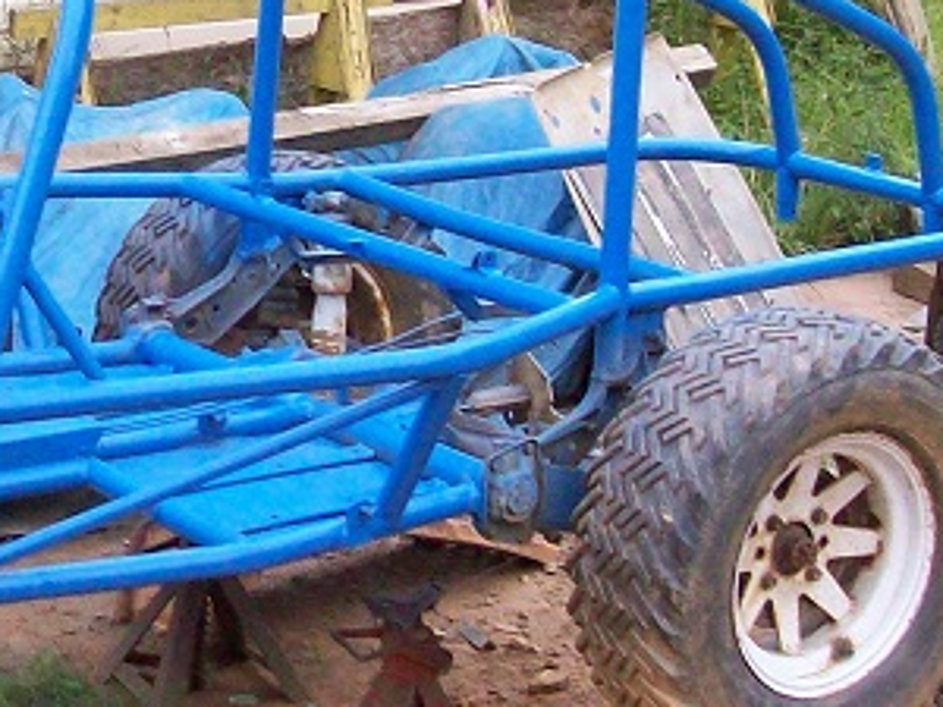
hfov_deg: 17.6
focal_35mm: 108
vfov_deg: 13.7
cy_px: 310
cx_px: -79
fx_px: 2942
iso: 200
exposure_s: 1/132
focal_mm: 6
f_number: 2.7
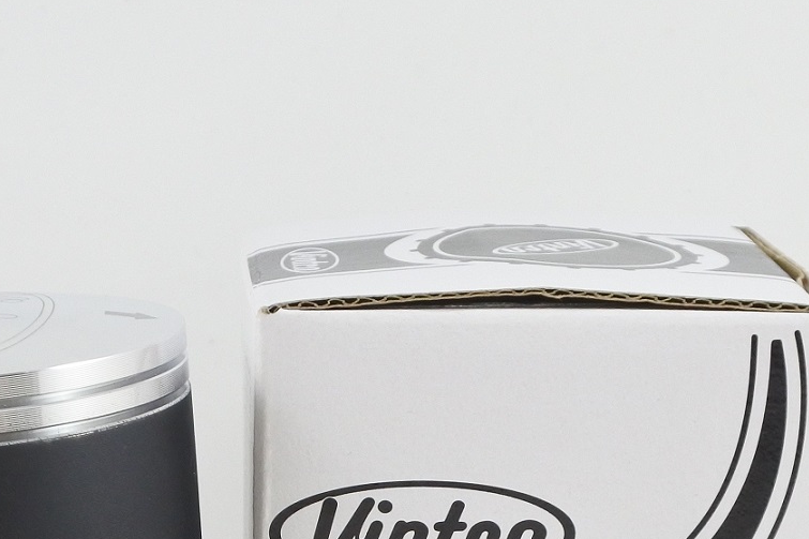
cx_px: 260
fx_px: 2516
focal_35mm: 112
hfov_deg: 18.2
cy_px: 642
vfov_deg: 12.0
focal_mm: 16.8
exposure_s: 1/125
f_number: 4.5
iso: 640
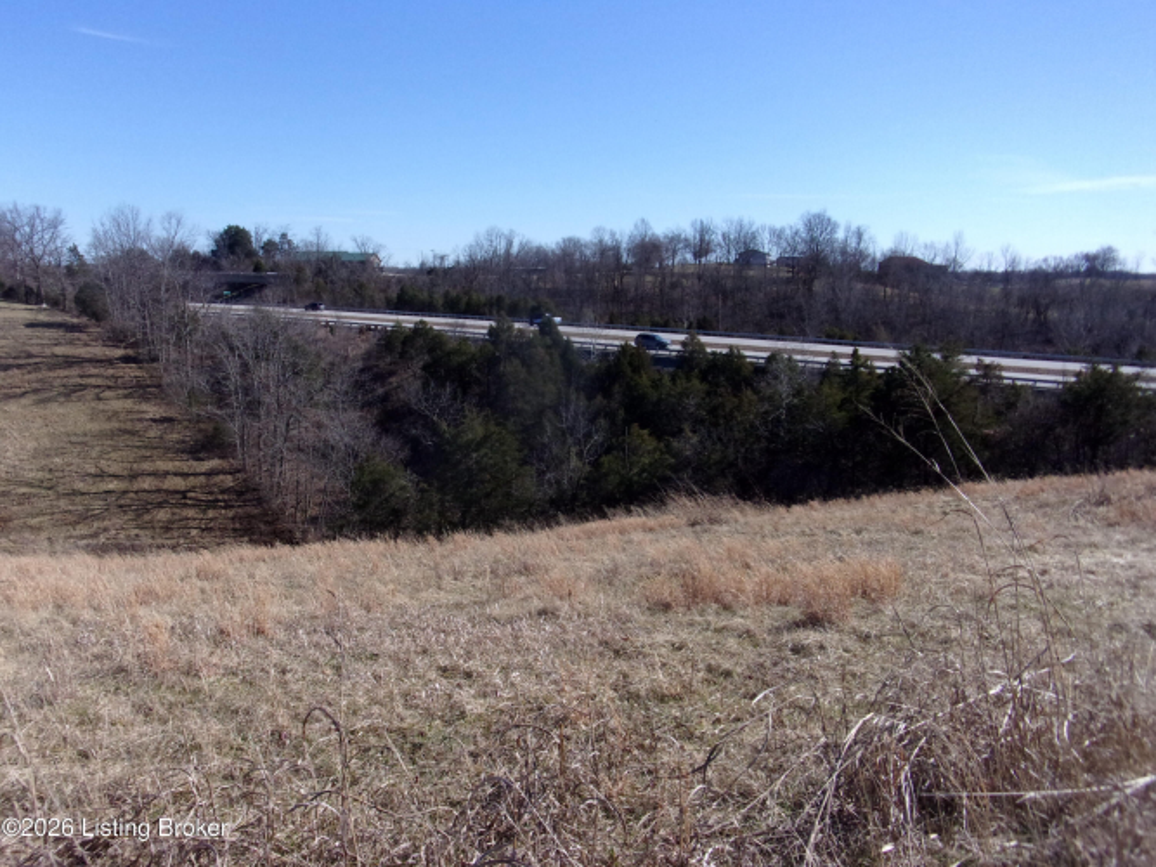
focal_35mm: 28
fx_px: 935
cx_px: 578
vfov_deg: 49.7
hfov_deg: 63.5
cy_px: 434
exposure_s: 1/240
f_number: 10.8
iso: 200
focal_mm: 5.1
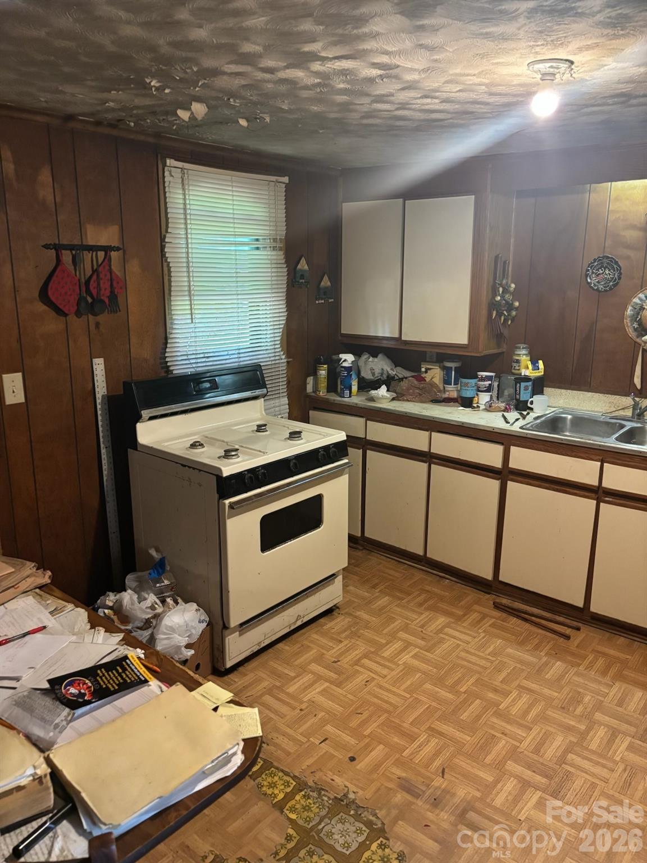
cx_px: 324
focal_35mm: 26
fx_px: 648
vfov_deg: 67.3
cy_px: 432
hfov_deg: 53.1
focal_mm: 5.96
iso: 500
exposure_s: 1/40
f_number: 1.6
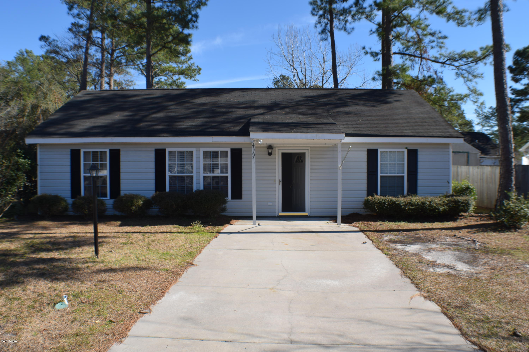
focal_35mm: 38
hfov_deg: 51.3
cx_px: 264
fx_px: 551
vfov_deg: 35.5
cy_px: 176
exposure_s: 1/200
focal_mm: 25
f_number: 9
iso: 100
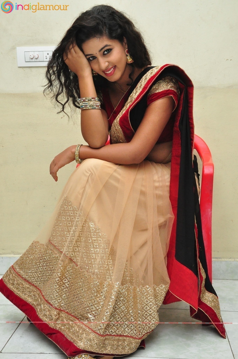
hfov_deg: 29.8
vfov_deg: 43.7
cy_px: 180
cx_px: 119
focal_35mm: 45
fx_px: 447
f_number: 7.1
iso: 1600
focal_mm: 30
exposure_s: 1/125
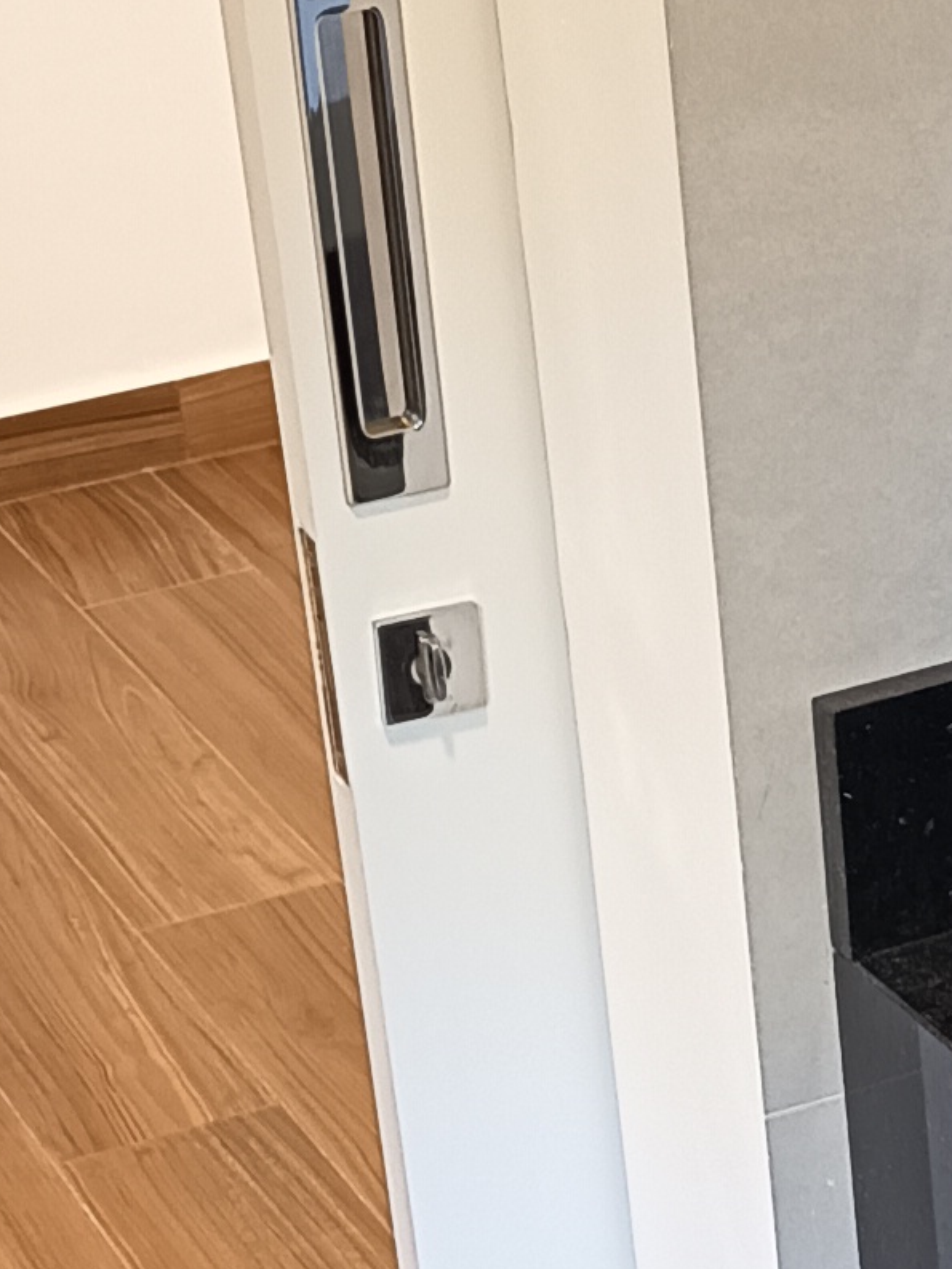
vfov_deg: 16.0
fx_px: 4436
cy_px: 1202
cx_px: 712
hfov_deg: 12.2
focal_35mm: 121
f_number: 1.7
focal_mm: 5.24
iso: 556
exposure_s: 1/24
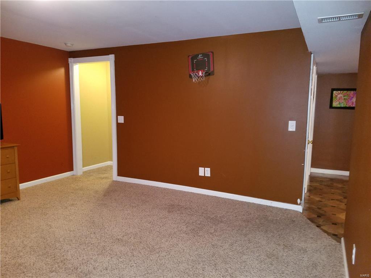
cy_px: 139
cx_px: 186
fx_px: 279
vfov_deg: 53.1
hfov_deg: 67.3
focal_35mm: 26
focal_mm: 4.2
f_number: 1.7
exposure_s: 1/10
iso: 320
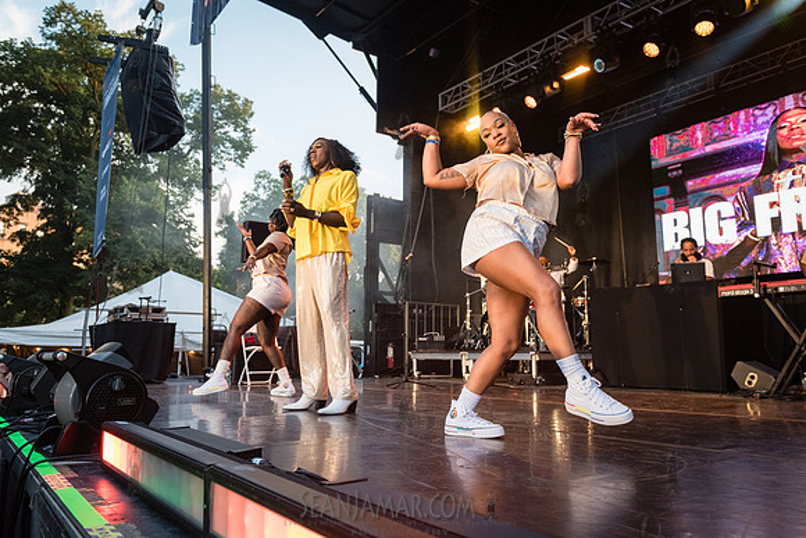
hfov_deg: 65.7
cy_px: 252
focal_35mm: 28
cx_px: 412
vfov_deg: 46.6
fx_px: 624
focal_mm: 24
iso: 2000
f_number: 4
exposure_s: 1/500
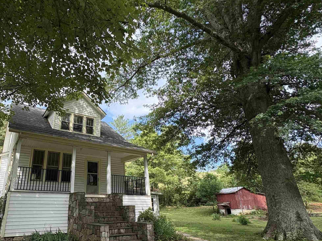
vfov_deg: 60.8
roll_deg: +1.1
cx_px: 113
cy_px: 137
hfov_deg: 74.5
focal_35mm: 22
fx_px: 205
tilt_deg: +20.1
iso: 64
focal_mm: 2.22
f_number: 2.2
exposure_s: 1/596
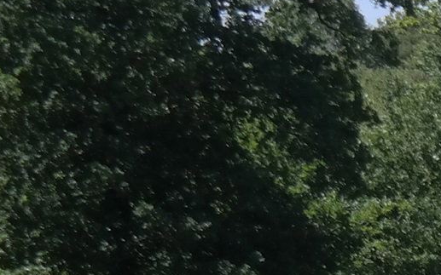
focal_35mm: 332
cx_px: 1477
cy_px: 793
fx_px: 3990
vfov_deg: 3.9
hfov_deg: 5.8
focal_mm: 29
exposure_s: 1/250
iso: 100
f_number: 5.6
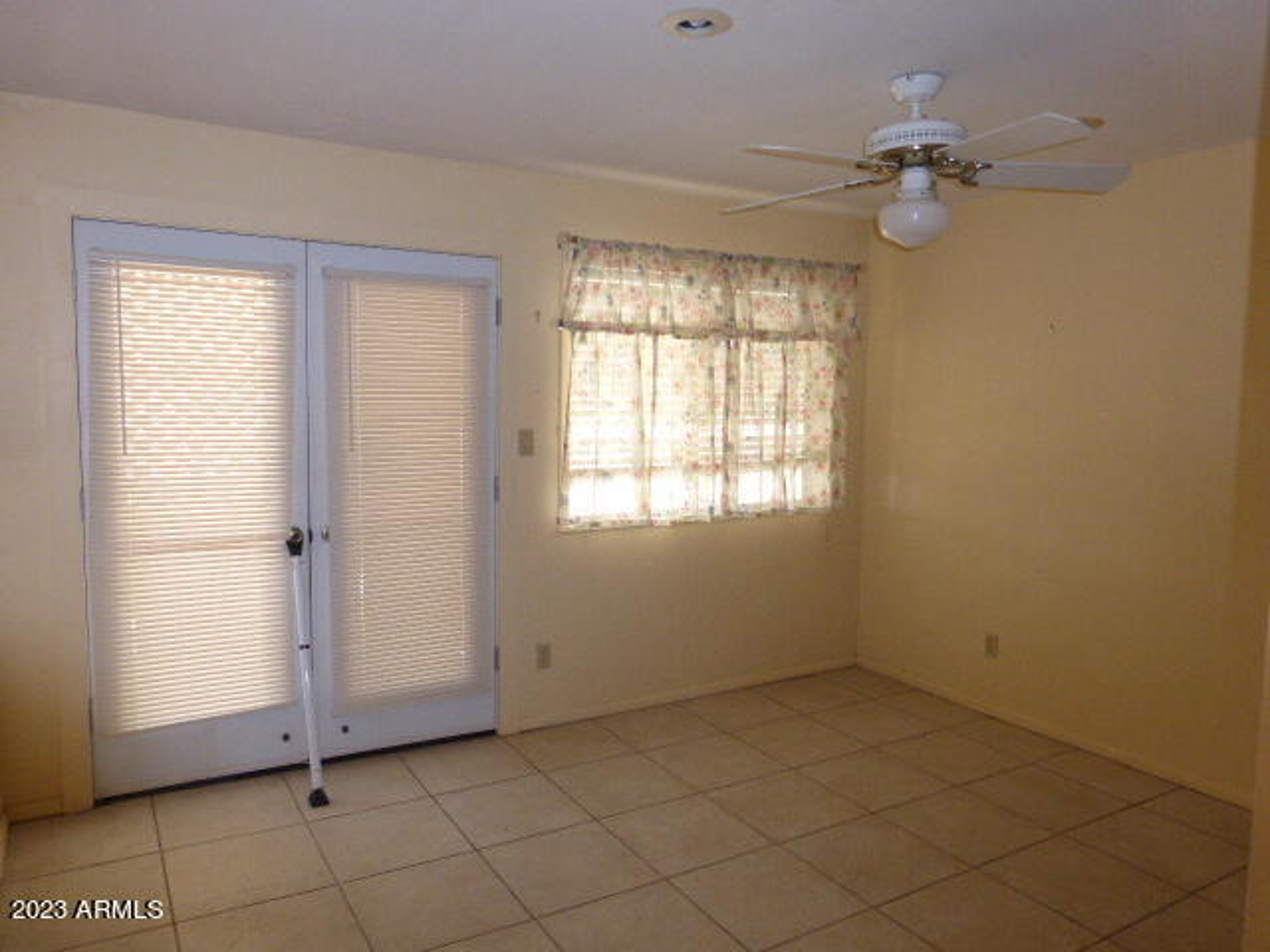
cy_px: 476
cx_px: 635
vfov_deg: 54.9
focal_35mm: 25
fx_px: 917
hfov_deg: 69.4
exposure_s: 1/60
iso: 400
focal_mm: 4.3
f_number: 3.3
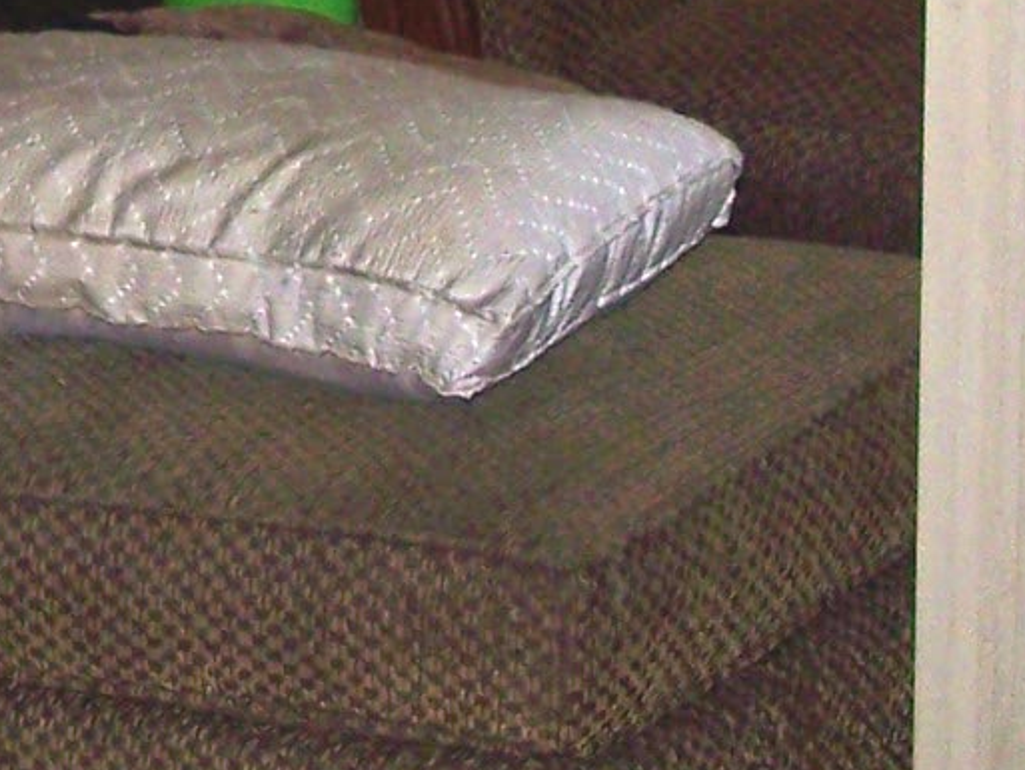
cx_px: -12
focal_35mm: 192
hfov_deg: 10.2
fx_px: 5687
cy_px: -178
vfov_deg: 7.7
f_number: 2.8
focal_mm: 6.3
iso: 80
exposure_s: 1/60
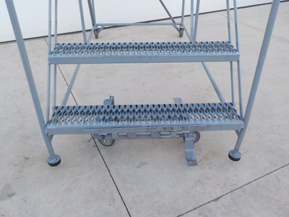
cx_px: 144
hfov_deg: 60.0
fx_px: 250
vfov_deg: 46.8
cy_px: 108
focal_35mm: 30
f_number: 3.3
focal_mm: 4.1
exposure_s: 1/30
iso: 140
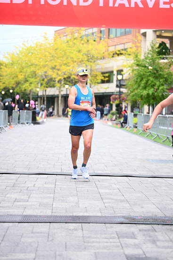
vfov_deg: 26.3
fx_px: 555
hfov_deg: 17.7
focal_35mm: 77
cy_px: 130
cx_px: 86
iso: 1250
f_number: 2.8
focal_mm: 77
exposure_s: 1/1250
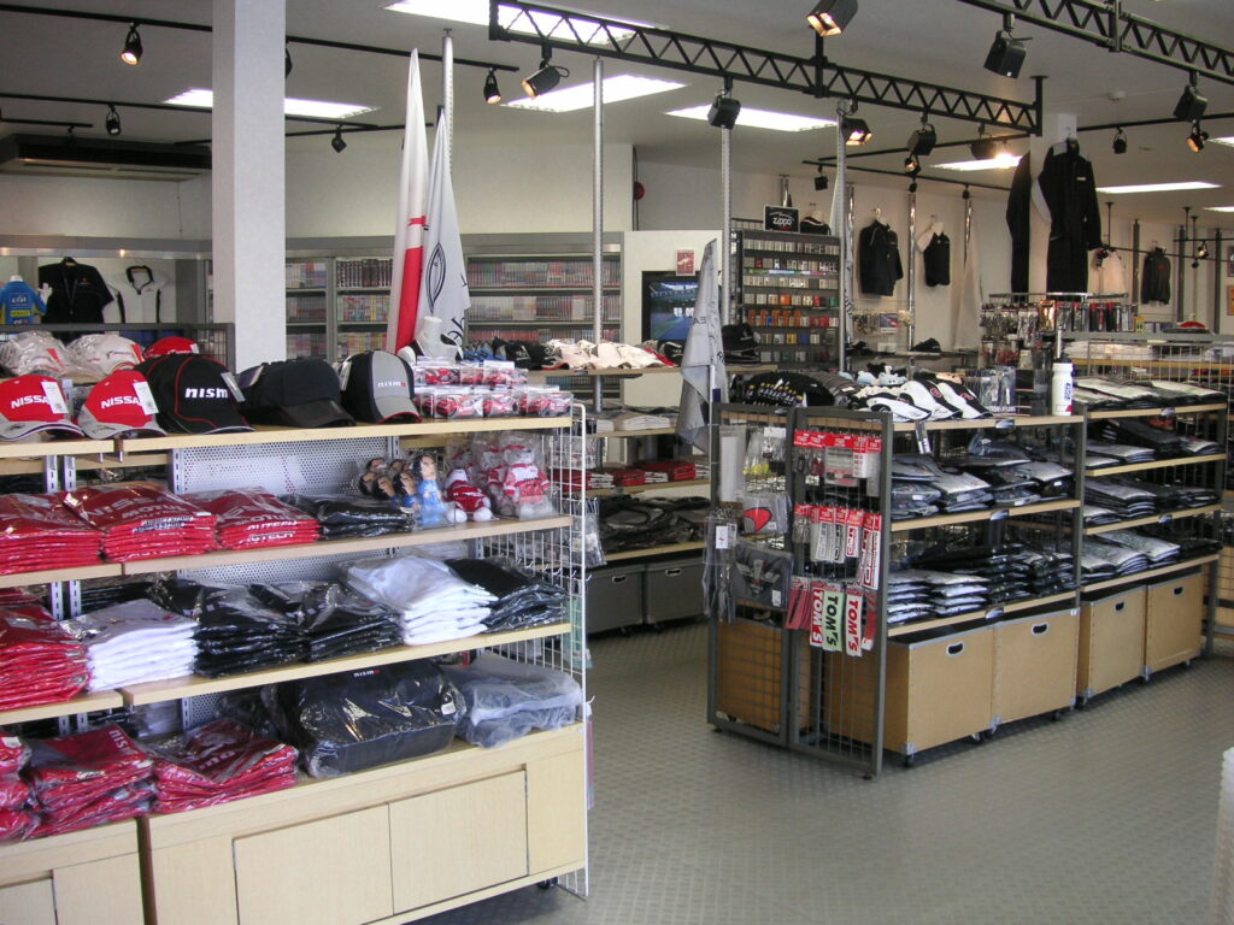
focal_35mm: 37
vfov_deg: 38.7
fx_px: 1319
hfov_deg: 50.1
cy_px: 462
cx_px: 617
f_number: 2.8
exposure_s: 1/90
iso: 50
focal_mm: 6.1
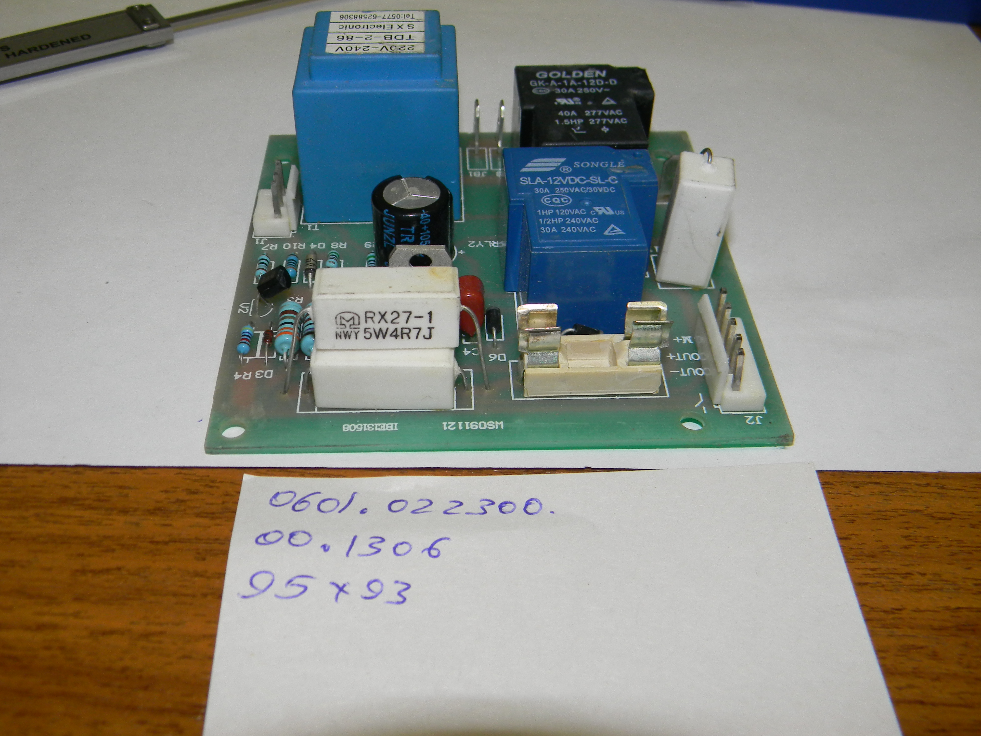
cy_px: 368
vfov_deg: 39.7
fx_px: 1020
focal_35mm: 36
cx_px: 490
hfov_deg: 51.4
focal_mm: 6.4
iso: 160
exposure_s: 1/30
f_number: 7.4
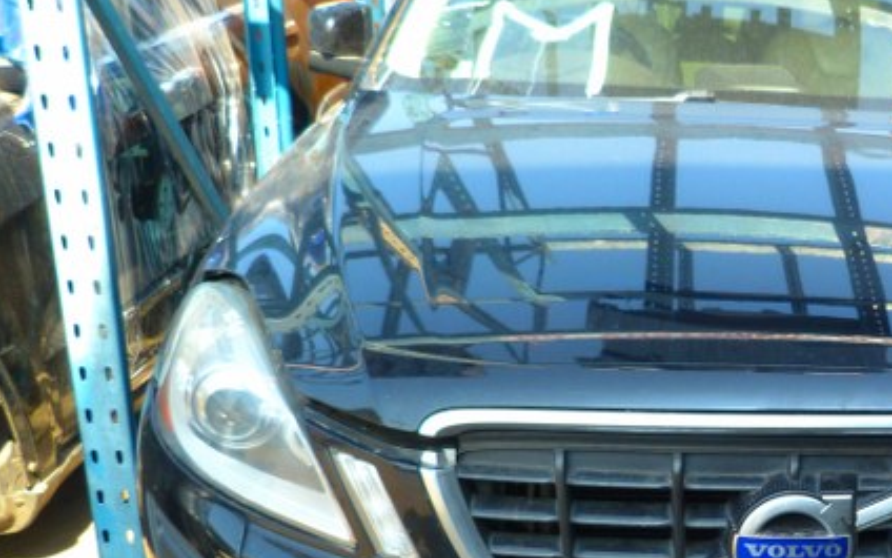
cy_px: 423
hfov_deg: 37.4
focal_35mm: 50
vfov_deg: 25.5
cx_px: 820
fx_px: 1215
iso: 80
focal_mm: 4.5
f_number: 2.8
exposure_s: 1/100
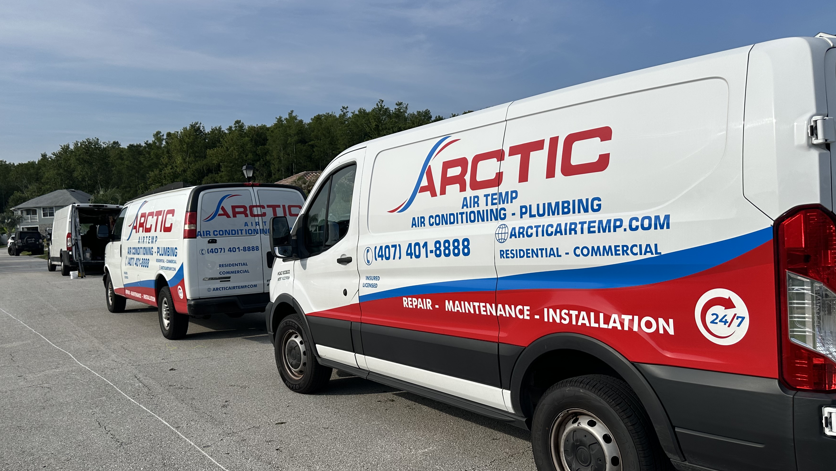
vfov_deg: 38.9
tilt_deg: -3.4
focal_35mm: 30
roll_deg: +2.6
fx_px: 665
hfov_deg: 64.2
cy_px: 260
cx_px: 393
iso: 80
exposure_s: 1/6211
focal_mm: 6.86
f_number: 1.78
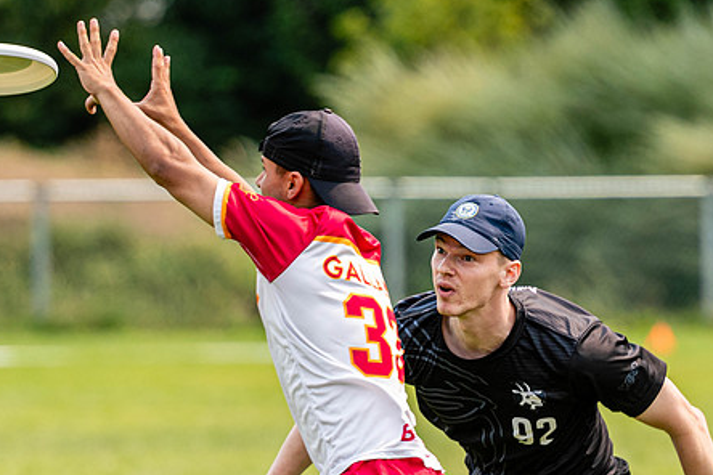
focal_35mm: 627
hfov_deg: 3.3
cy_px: 269
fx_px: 12417
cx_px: 346
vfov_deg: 2.2
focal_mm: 200
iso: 140
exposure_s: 1/1250
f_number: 3.2
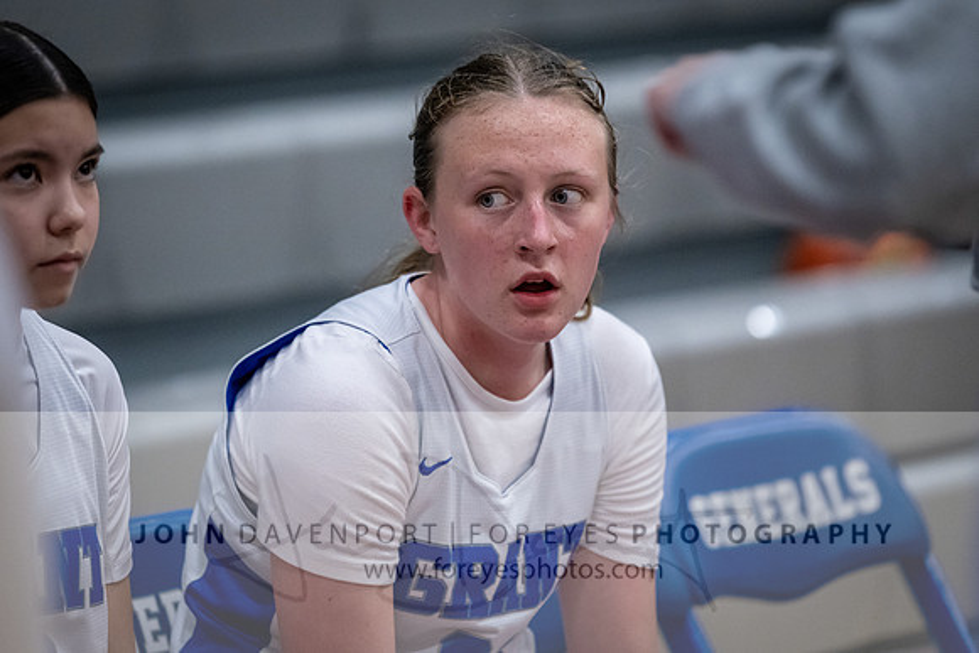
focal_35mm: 247
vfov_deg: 5.6
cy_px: 250
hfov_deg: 8.3
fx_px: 6709
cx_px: 507
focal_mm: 200
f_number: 2.8
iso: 5600
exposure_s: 1/1000
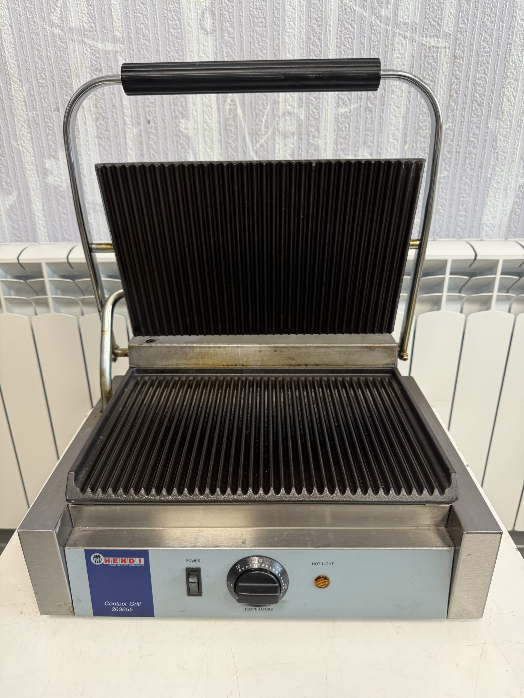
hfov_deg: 56.8
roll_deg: +0.1
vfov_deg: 71.6
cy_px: 349
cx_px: 262
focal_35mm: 24
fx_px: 484
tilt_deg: -23.0
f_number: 1.78
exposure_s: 1/50
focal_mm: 6.76
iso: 160
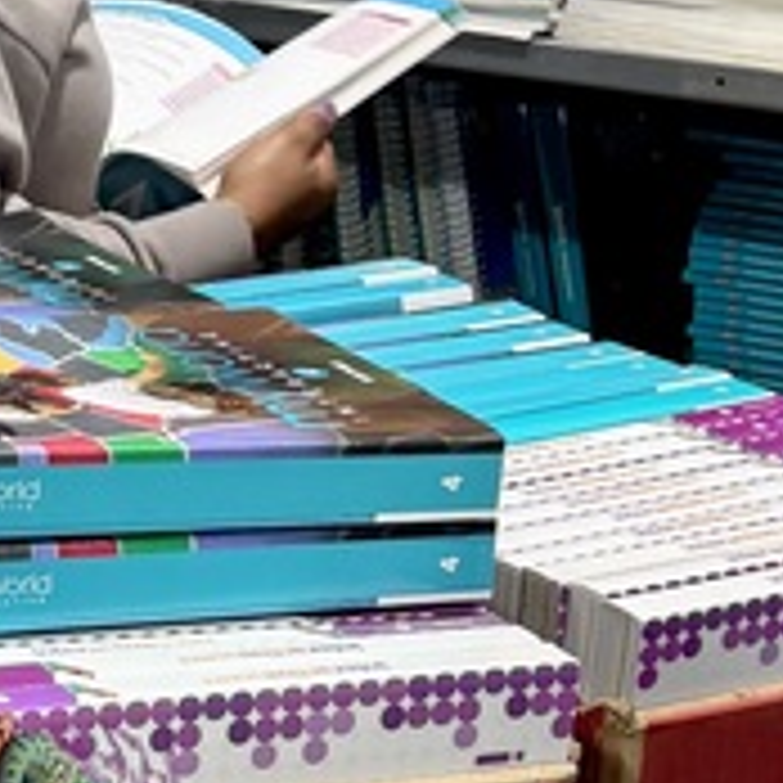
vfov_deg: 13.9
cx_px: -351
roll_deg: +1.7
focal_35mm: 125
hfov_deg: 13.3
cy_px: 315
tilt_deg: -14.1
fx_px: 3199
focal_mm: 6.76
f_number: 1.78
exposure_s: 1/60
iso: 125
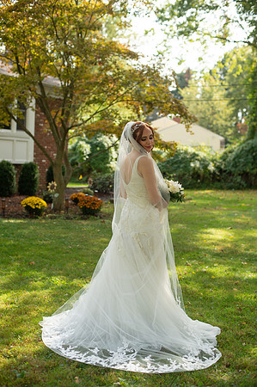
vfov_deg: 39.6
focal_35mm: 50
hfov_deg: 26.9
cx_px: 128
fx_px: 537
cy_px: 194
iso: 320
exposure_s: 1/1600
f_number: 3.2
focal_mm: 50
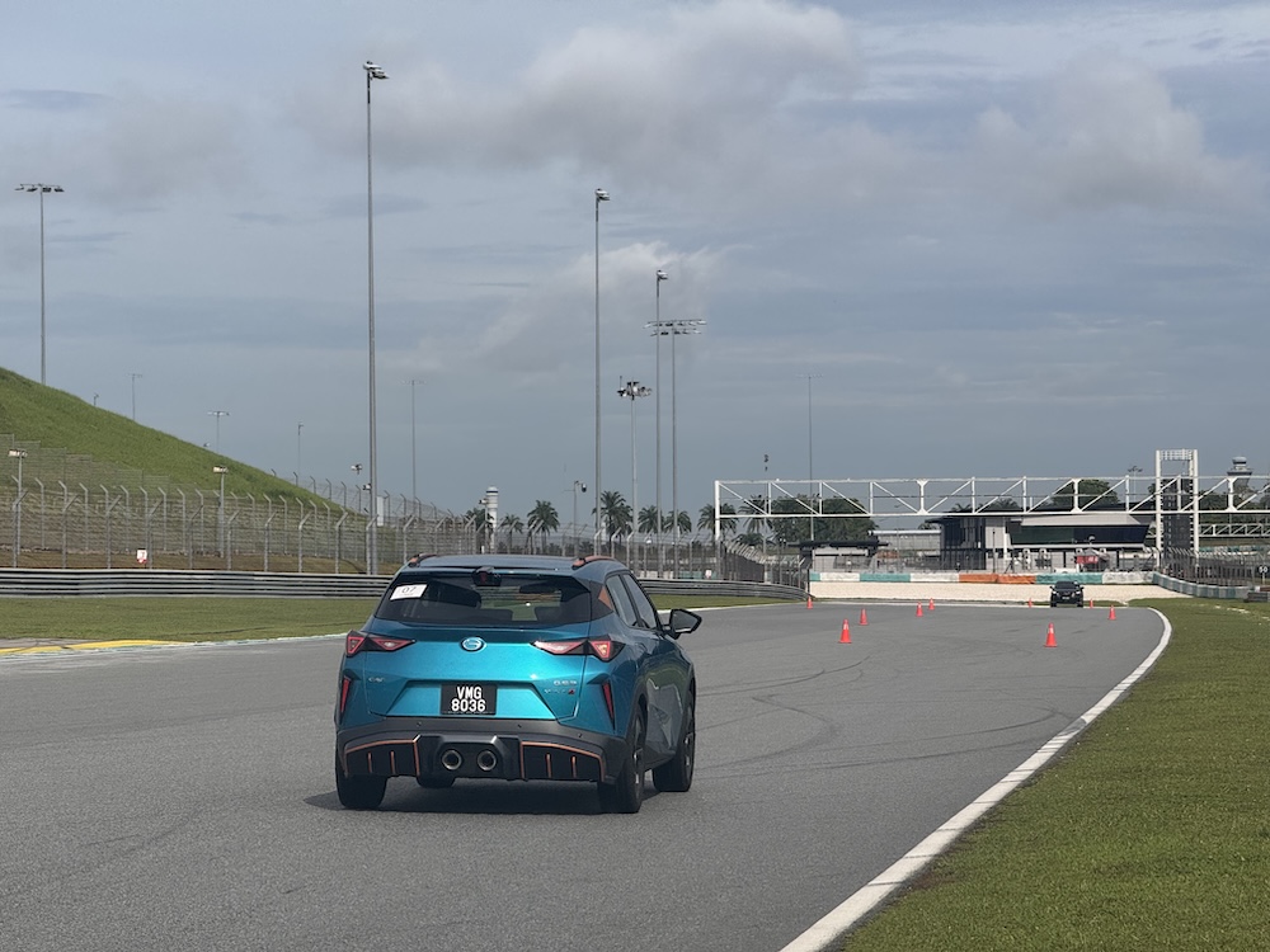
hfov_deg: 16.4
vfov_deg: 12.3
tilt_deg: +0.7
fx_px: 4403
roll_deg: +0.0
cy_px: 476
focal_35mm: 120
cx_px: 635
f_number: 2.8
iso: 50
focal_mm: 15.66
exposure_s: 1/2817
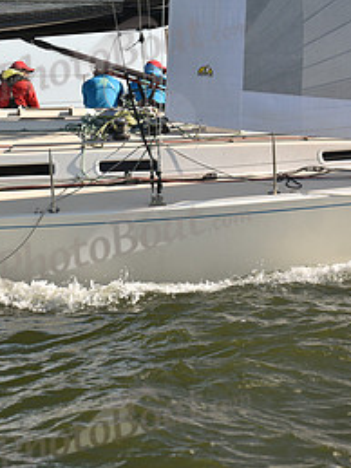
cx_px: -96
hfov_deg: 9.7
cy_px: 173
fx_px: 2043
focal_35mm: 151
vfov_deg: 13.1
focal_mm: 70
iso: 250
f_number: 4.5
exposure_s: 1/1000
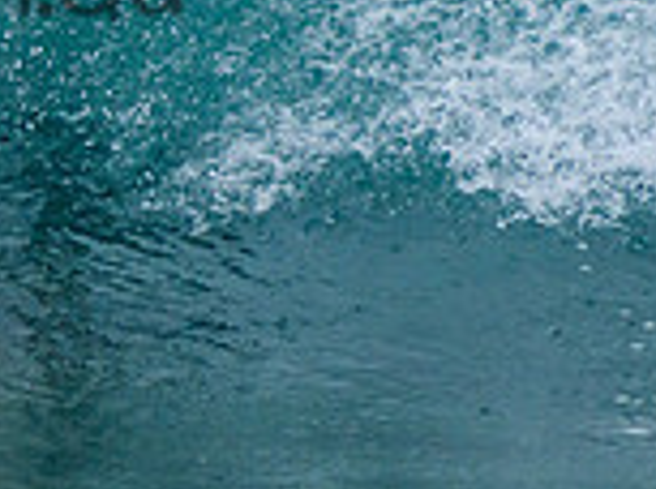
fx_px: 38021
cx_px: -13
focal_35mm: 2011
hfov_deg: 1.0
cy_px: -95
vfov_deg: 0.7
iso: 500
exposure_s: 1/2000
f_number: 7.1
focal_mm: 400
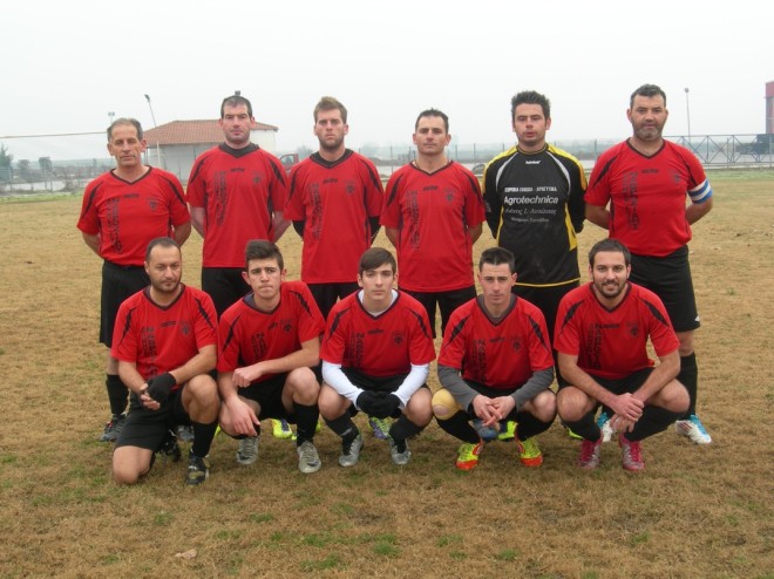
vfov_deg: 28.5
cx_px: 387
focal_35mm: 51
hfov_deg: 37.5
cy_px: 290
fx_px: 1140
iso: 50
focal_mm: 10.6
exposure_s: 1/50.2
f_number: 5.4
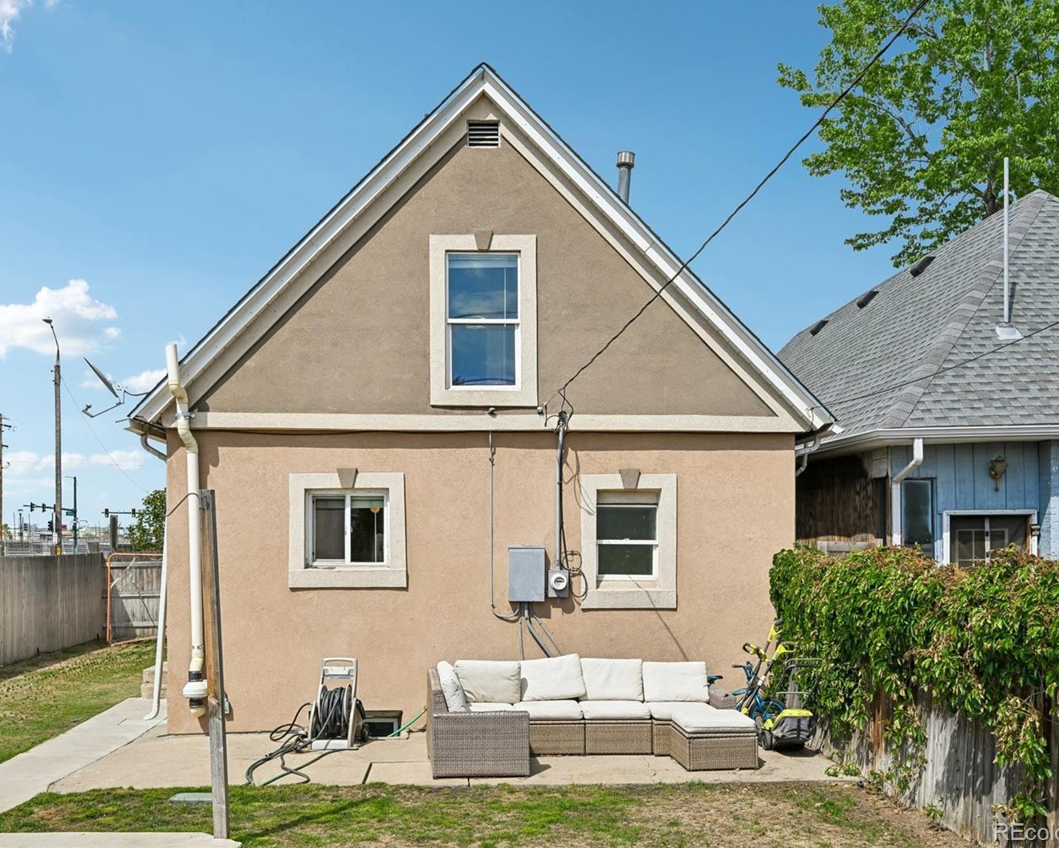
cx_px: 484
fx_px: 1066
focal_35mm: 34
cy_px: 422
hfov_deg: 52.8
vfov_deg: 43.4
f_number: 11
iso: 64
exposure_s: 1/125
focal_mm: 30
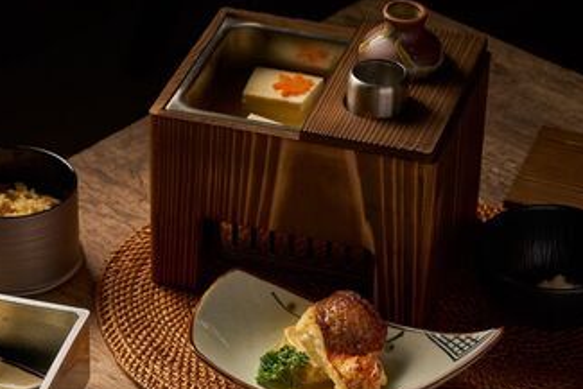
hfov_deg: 14.3
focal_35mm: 142
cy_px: 255
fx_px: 2301
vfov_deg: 9.7
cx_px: 95
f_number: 7.1
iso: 100
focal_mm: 77
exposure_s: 1/160
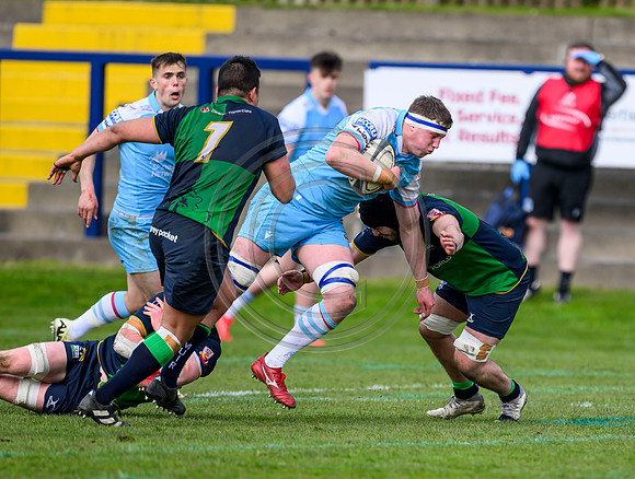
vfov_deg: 2.2
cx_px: 444
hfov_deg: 2.9
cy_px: 315
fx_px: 12532
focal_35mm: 681
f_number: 3.2
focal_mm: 400
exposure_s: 1/4000
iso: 500
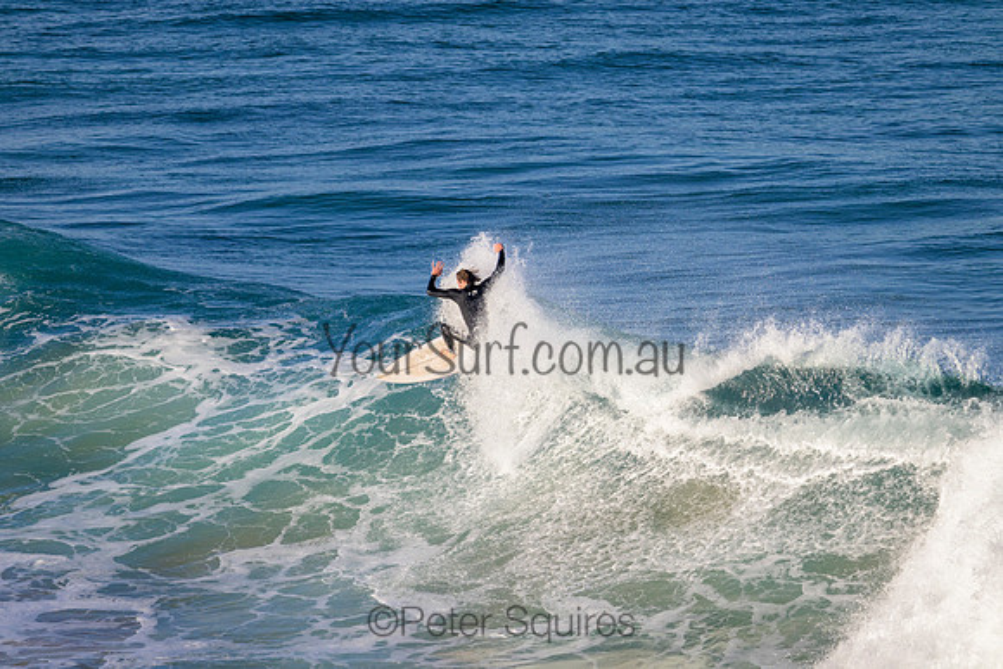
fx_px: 11983
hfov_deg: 4.8
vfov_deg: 3.2
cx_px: 502
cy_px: 334
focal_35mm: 430
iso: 1600
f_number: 11
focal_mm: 430
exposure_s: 1/2000
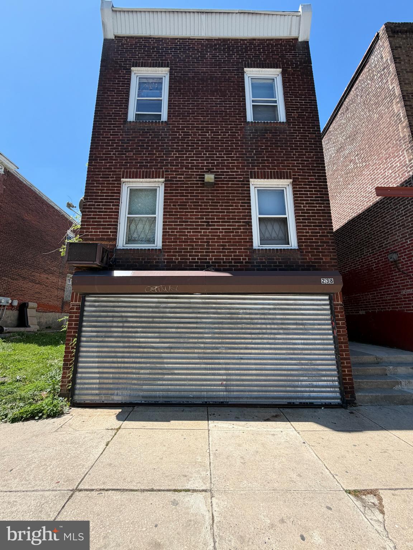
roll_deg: +1.2
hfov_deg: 85.7
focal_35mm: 14
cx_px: 206
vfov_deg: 102.1
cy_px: 275
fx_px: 223
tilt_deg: +10.6
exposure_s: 1/770
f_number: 2.2
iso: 40
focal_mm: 2.22
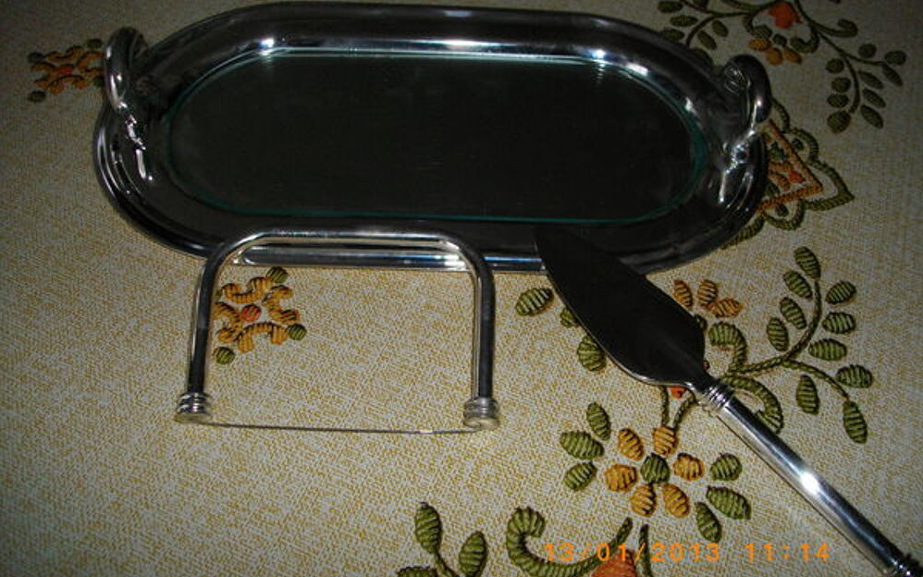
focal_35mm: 34
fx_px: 855
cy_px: 280
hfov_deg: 56.7
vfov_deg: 37.3
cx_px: 462
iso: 200
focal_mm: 5.7
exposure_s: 1/50
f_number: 2.9
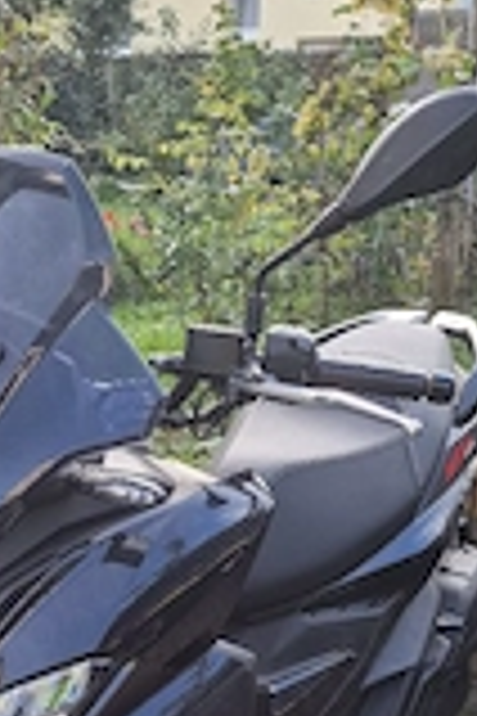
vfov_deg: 31.7
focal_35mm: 60
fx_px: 1192
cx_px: 176
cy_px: 653
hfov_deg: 22.6
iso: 50
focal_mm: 6.4
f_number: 1.8
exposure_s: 1/182
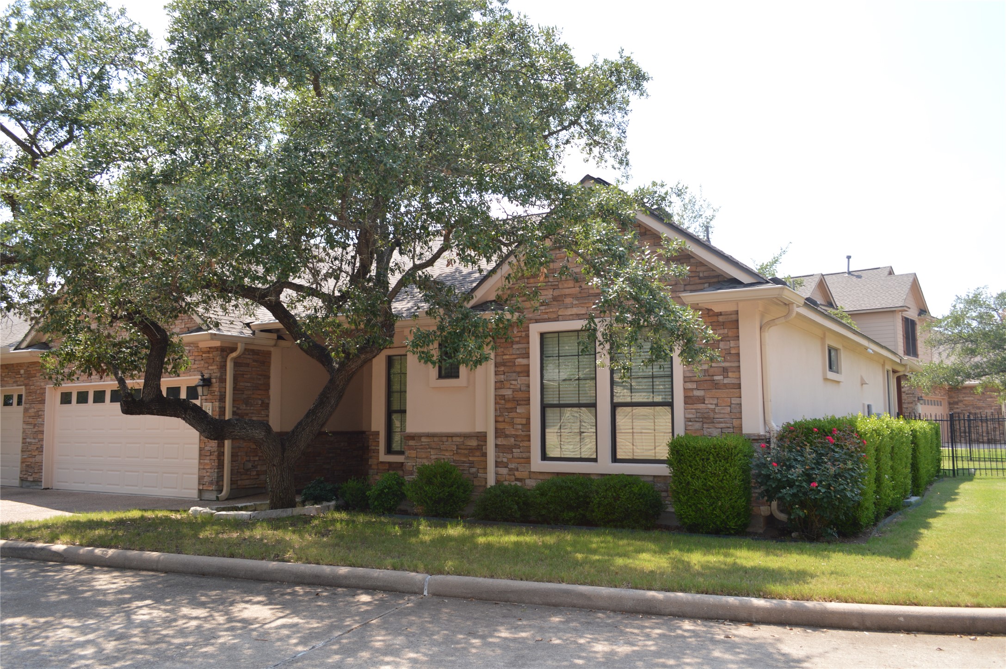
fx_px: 754
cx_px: 503
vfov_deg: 47.8
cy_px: 334
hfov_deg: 67.4
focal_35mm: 27
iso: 100
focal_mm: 18
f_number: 5
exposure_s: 1/200
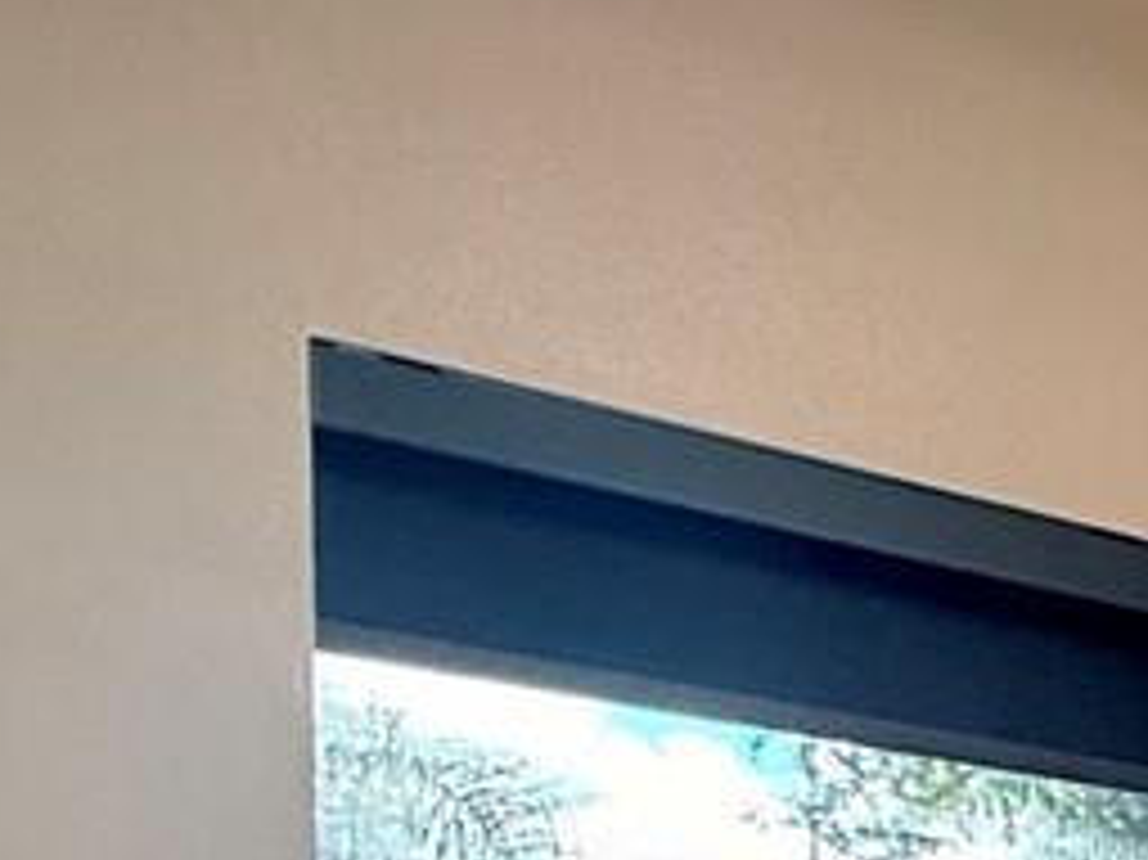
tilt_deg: -3.9
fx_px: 2917
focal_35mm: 88
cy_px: 1585
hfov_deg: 15.3
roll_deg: -2.7
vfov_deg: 14.6
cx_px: 2593
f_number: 2.2
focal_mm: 2.22
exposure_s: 1/101
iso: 80
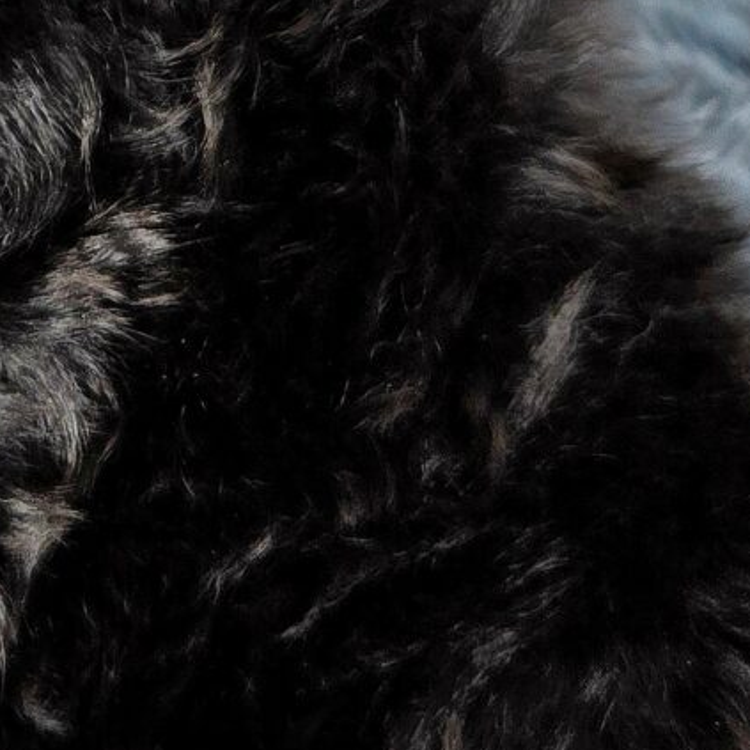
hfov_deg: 13.6
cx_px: -245
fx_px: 3015
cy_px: -131
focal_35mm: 123
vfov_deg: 13.8
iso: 64
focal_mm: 5.4
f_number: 1.8
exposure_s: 1/120
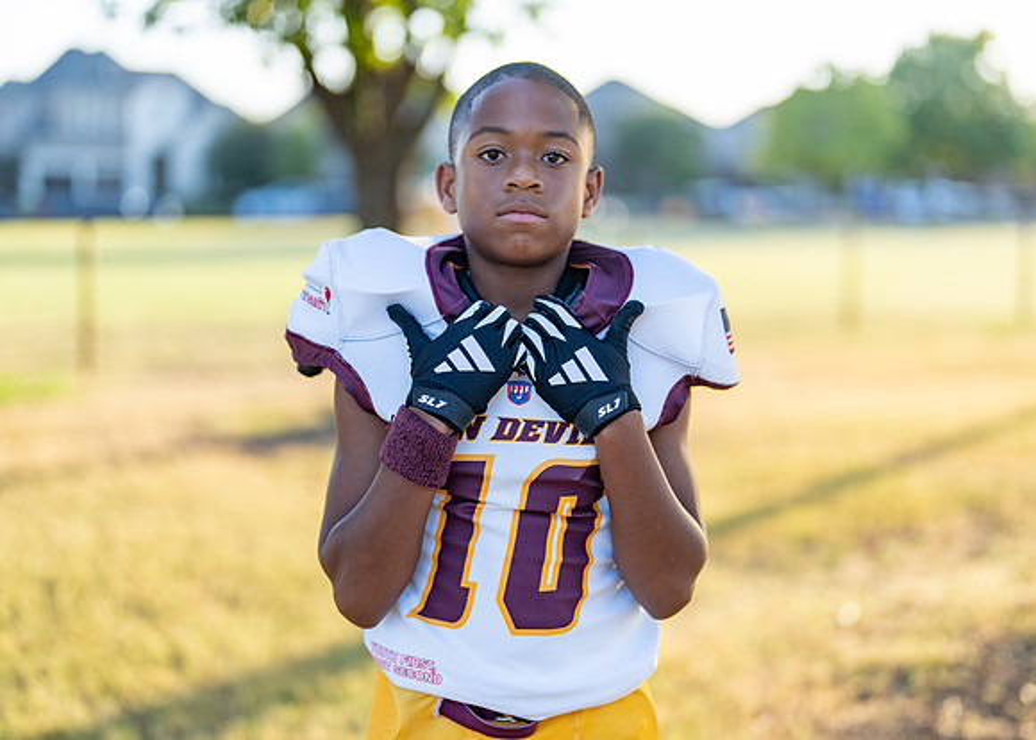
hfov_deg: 36.2
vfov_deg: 26.2
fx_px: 1587
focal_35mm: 54
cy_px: 359
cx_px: 531
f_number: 1.2
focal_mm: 50
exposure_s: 1/1000
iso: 100
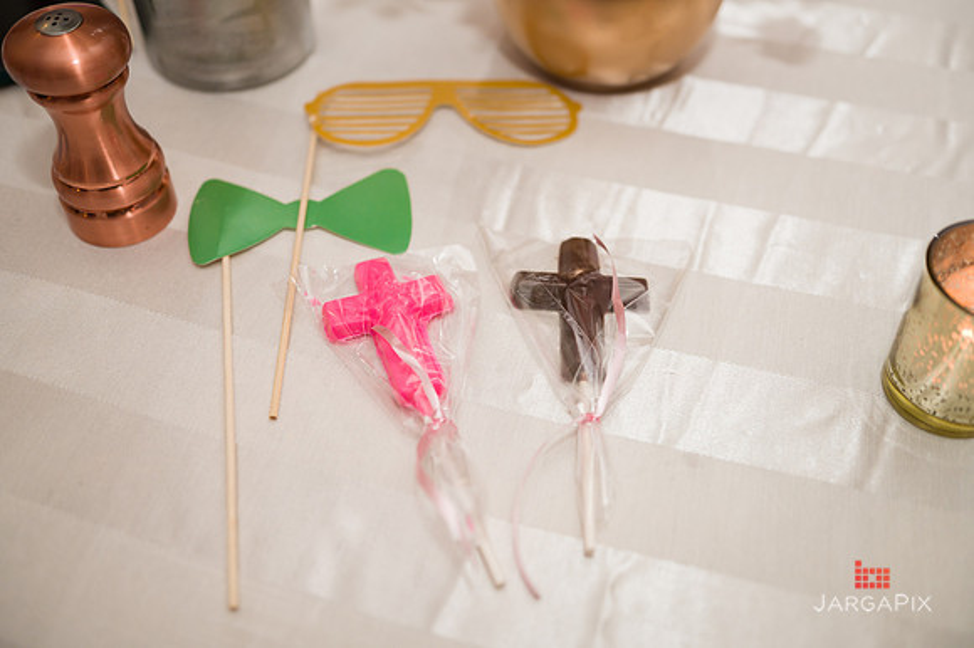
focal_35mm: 38
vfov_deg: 35.0
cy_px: 324
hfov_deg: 50.7
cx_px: 487
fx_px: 1027
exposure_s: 1/200
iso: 400
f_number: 3.2
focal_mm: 38
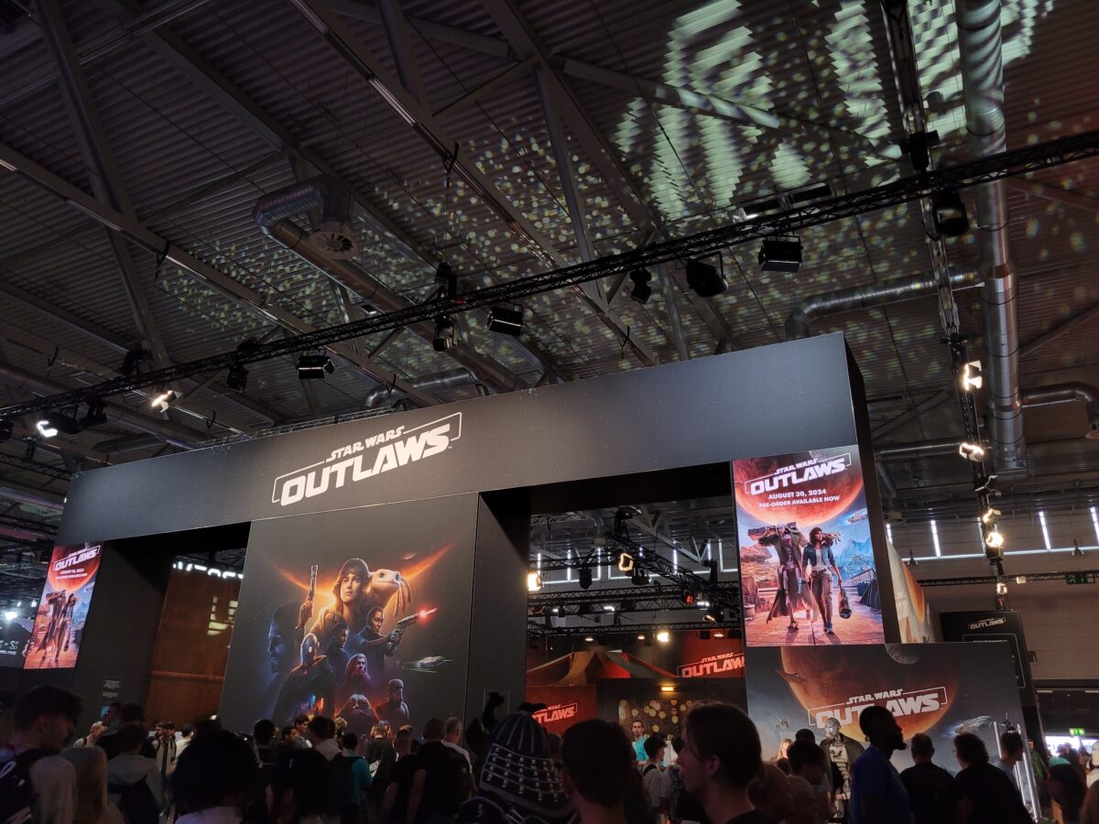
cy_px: 412
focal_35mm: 26
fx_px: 825
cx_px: 550
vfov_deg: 53.1
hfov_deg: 67.3
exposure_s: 1/100
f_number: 1.8
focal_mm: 5.4
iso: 160
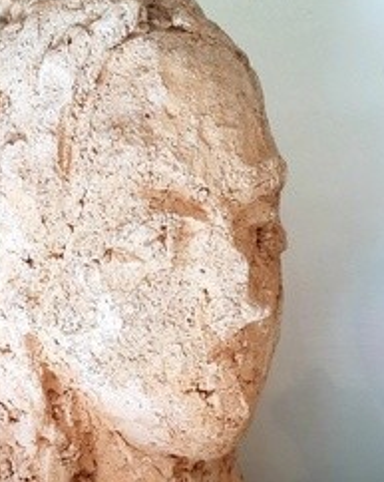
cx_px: 117
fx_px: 598
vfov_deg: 42.9
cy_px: 341
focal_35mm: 42
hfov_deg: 35.1
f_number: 1.7
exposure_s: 1/50
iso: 80
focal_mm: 4.2
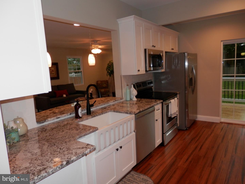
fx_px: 177
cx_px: 122
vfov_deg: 54.9
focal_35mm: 25
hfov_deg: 69.4
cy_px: 92
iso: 100
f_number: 3
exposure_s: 1/30
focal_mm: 4.5
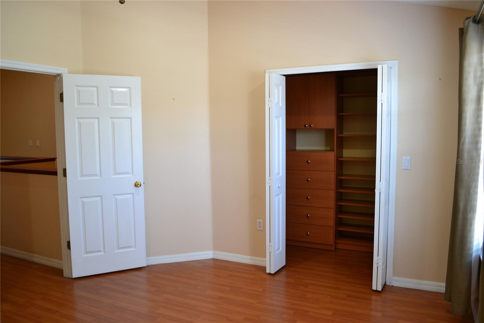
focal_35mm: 27
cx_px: 242
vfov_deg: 47.9
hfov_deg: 67.4
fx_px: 363
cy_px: 162
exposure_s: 1/60
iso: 800
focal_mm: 18
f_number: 4
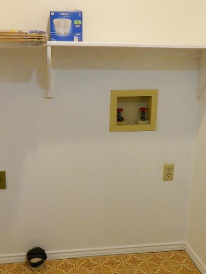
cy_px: 147
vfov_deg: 43.8
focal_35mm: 43
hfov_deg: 33.6
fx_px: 341
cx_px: 95
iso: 220
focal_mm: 4.5
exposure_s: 1/30
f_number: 3.1
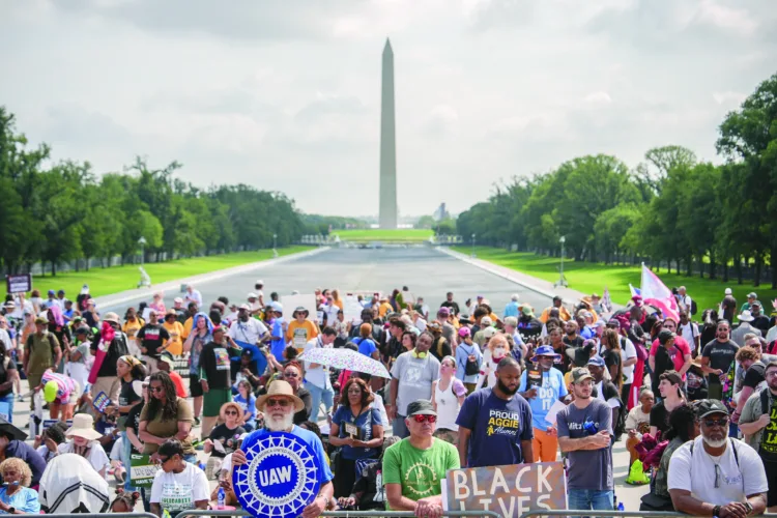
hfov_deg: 32.4
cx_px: 388
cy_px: 259
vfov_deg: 21.9
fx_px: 1338
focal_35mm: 62
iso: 125
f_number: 3.5
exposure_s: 1/2500
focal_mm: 62
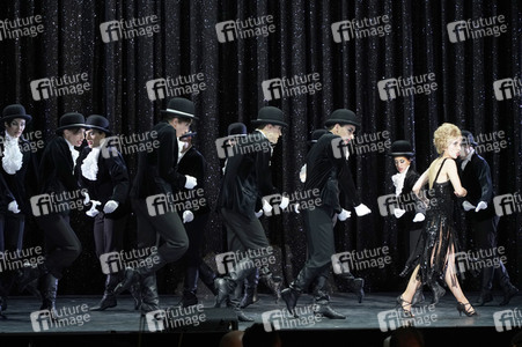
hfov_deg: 18.0
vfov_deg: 12.0
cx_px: 261
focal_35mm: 114
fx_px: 1652
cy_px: 174
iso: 2500
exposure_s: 1/250
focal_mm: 114
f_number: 5.6
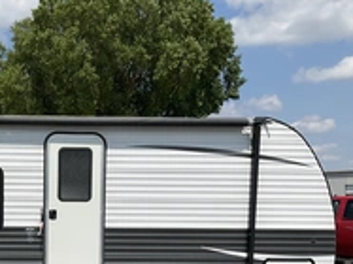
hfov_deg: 29.5
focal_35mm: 62
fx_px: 632
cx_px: 17
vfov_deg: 23.0
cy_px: 241
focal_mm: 3
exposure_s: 1/2959
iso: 25
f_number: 1.8
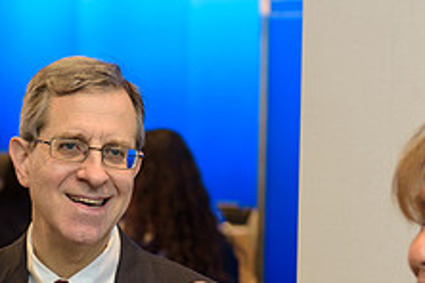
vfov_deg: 8.7
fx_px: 1853
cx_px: 92
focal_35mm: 157
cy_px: 211
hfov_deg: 13.0
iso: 640
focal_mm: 60
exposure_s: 1/125
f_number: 3.2
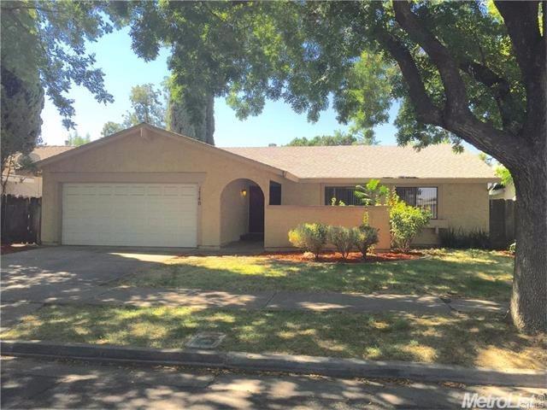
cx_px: 274
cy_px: 205
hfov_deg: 61.7
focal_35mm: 29
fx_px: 458
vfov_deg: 48.2
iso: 32
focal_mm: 4.15
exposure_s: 1/879
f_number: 2.2
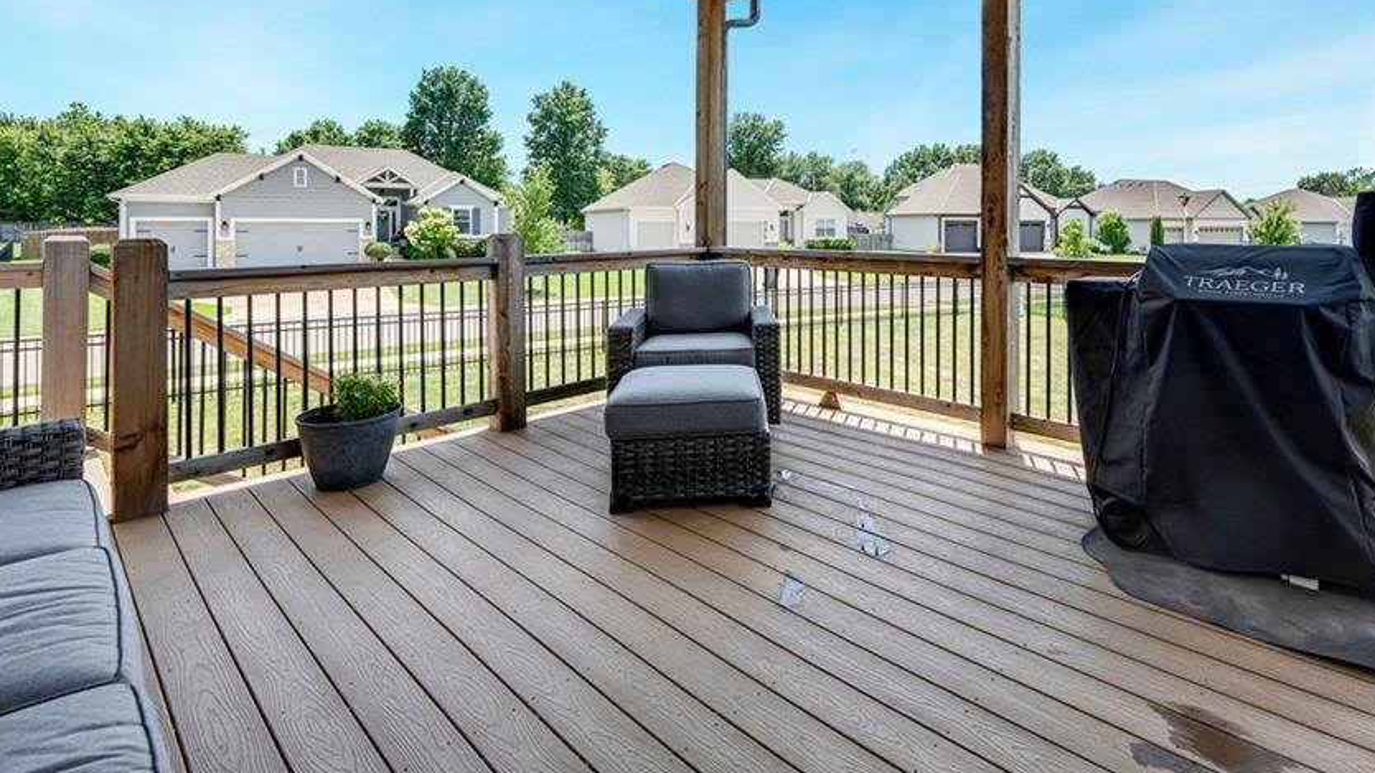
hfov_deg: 89.8
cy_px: 254
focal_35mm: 19
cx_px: 805
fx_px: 680
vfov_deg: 57.9
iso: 100
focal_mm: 14.5
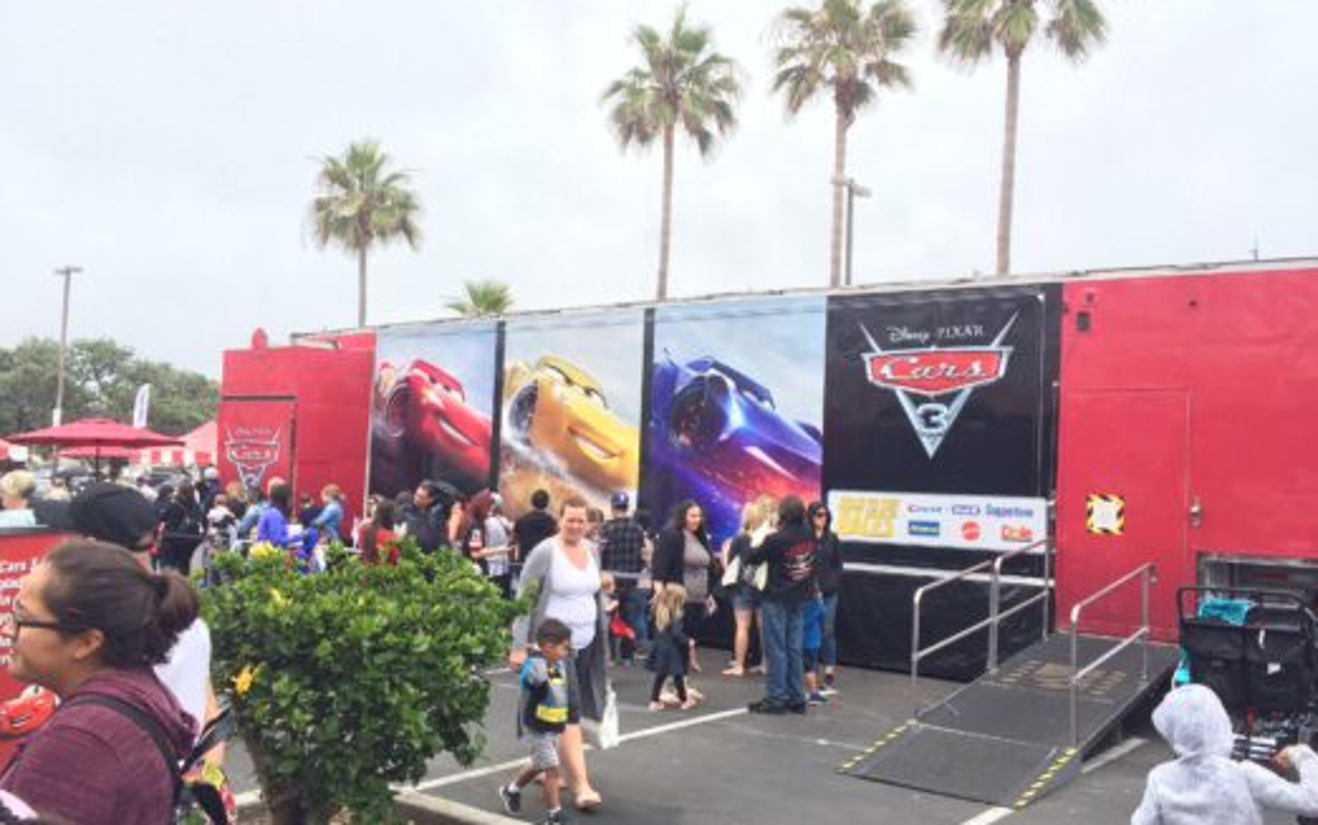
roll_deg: -1.0
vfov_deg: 40.6
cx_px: 660
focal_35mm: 31
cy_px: 440
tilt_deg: +4.7
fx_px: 1114
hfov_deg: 61.2
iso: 32
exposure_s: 1/720
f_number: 2.2
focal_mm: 4.15
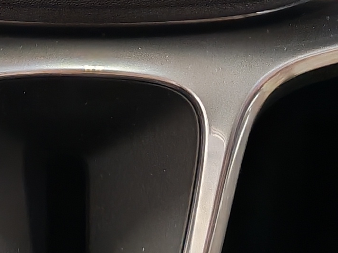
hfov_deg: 12.7
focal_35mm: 155
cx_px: 73
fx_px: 1514
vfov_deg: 8.9
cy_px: -289
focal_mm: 6.12
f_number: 1.9
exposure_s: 1/50
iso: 800
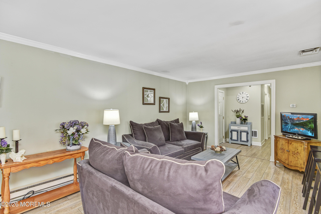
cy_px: 107
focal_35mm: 17
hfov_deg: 93.3
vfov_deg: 70.5
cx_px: 160
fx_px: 152
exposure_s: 1/60
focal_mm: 17
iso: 320
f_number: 5.6
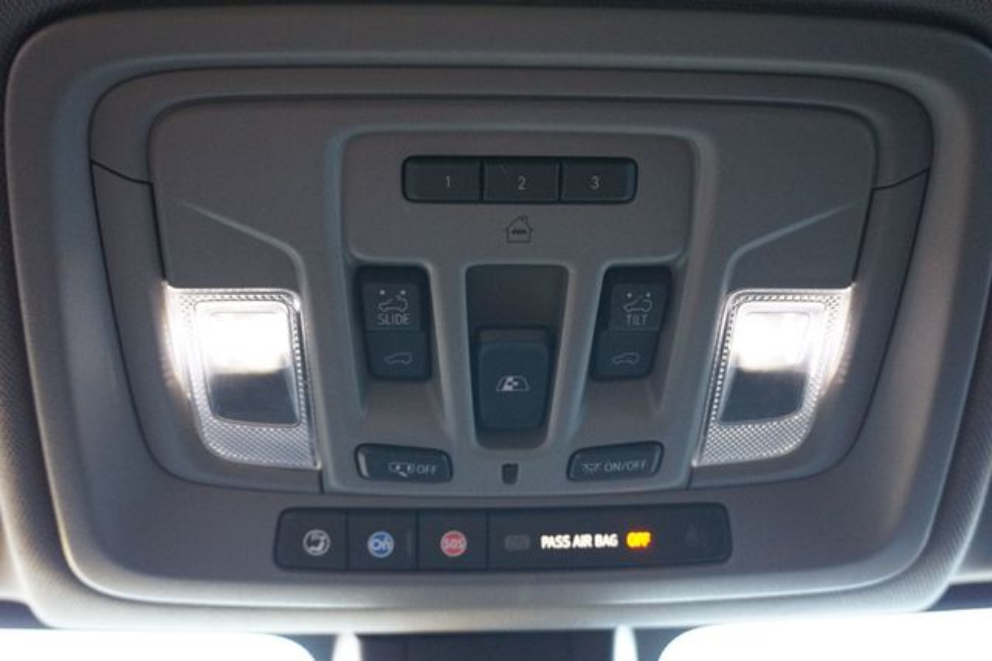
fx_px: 909
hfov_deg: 57.2
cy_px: 330
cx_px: 496
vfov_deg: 39.9
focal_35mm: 33
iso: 2000
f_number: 4
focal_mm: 22
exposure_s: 1/60
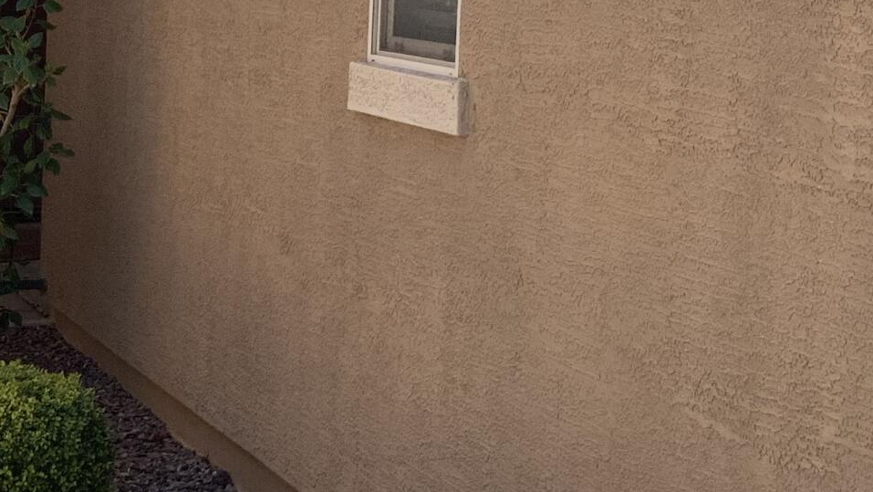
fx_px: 2292
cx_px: 209
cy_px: 226
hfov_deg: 21.4
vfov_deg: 12.2
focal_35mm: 99
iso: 16
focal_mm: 3
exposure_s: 1/929
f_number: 1.8
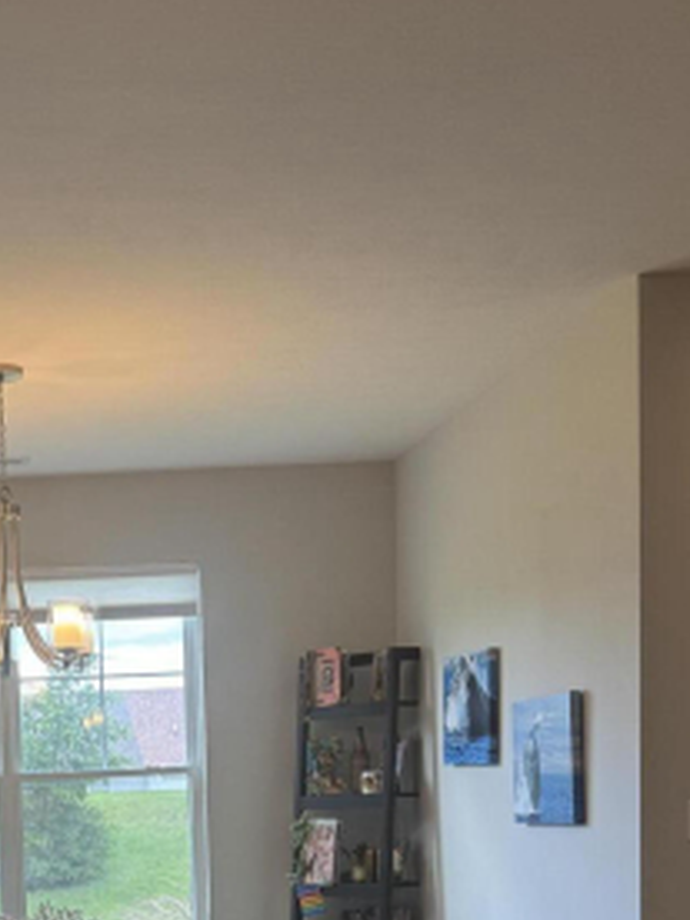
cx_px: 30
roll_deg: +3.0
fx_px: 1541
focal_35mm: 58
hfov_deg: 24.3
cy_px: 938
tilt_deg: -5.5
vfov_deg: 30.6
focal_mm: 6.76
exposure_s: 1/120
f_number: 1.78
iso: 64
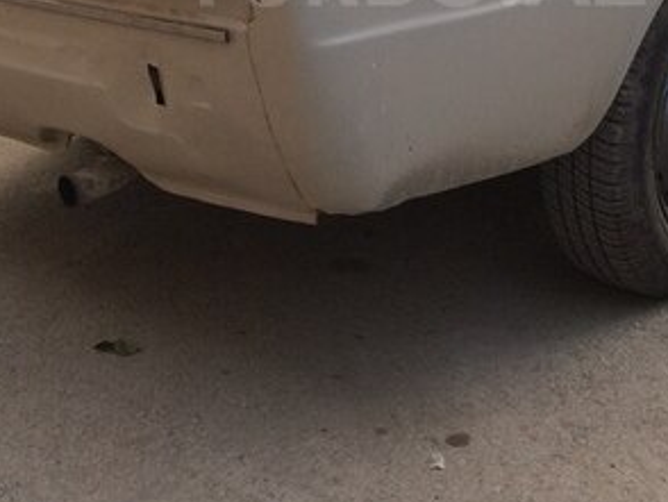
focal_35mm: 65
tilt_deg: -10.2
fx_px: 1255
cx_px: 414
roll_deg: +0.9
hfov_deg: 29.7
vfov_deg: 21.6
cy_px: -28
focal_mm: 4.15
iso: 64
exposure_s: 1/100
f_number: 2.2
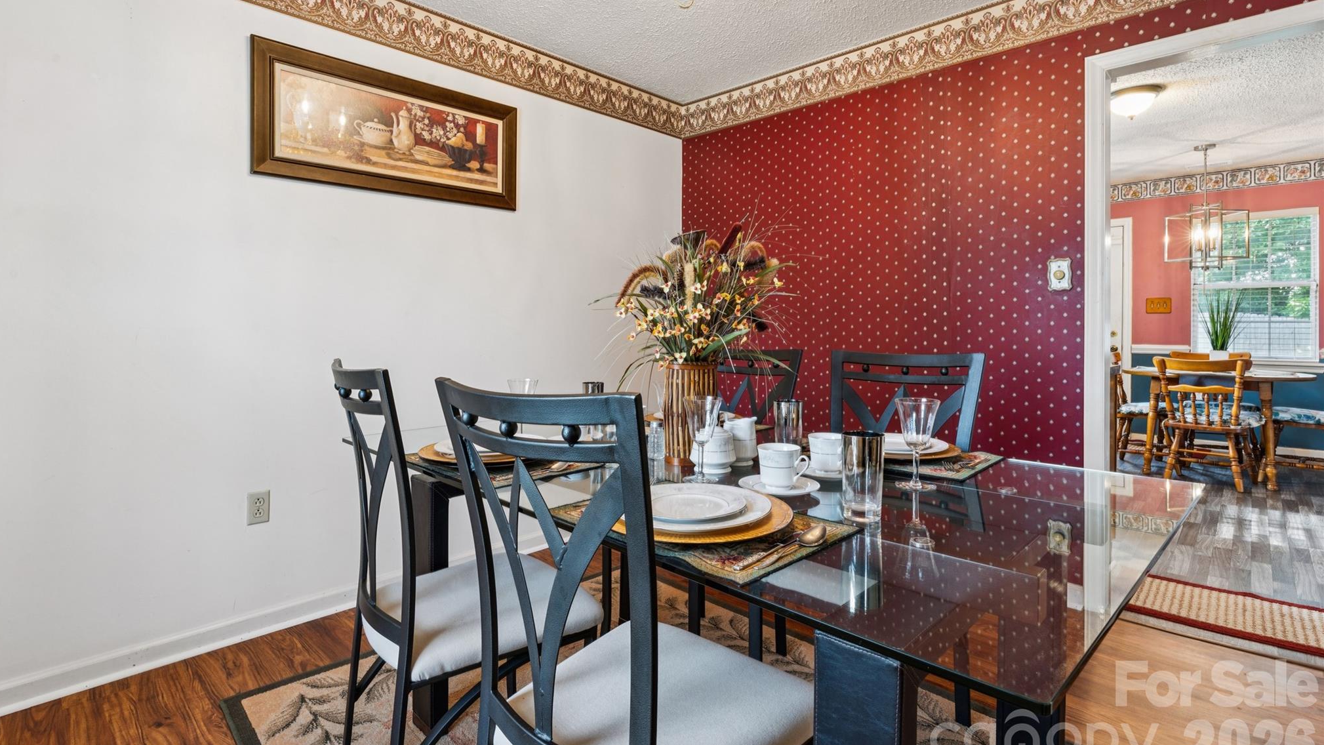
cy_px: 342
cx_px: 653
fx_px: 627
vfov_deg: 61.4
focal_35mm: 18
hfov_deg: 93.1
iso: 200
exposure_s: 1
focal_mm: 16.8
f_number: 13
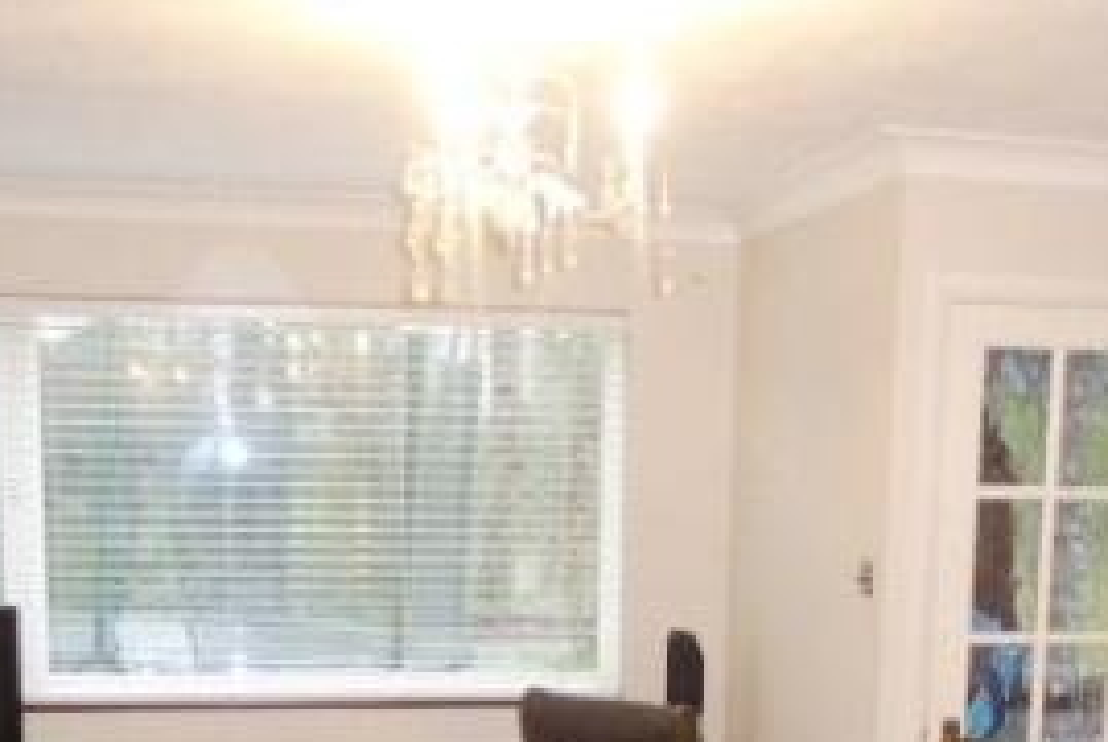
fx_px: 1664
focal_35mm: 54
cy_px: 810
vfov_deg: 23.6
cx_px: 558
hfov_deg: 36.8
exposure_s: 1/60
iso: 800
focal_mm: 4.3
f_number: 3.3
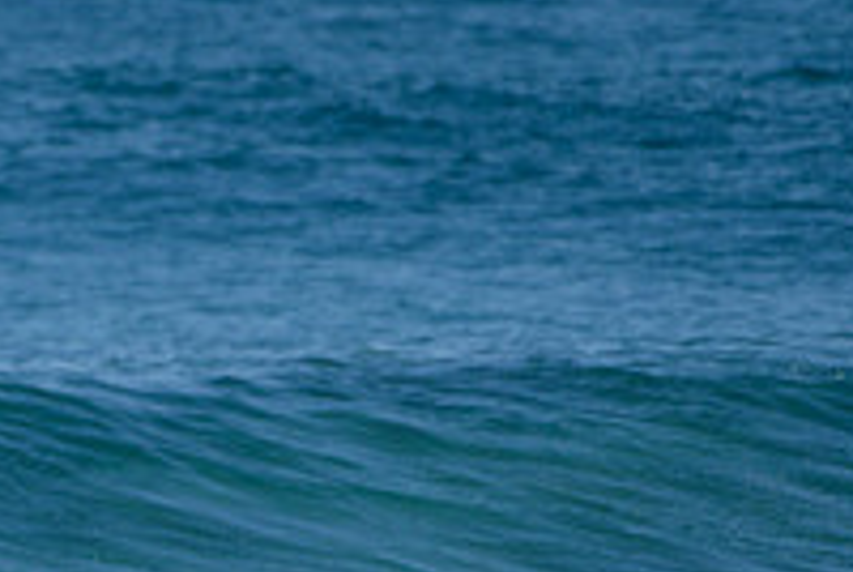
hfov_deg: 1.2
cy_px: 673
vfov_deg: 0.8
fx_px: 42072
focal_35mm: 1773
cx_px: -306
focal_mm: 500
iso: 220
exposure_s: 1/2000
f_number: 5.6
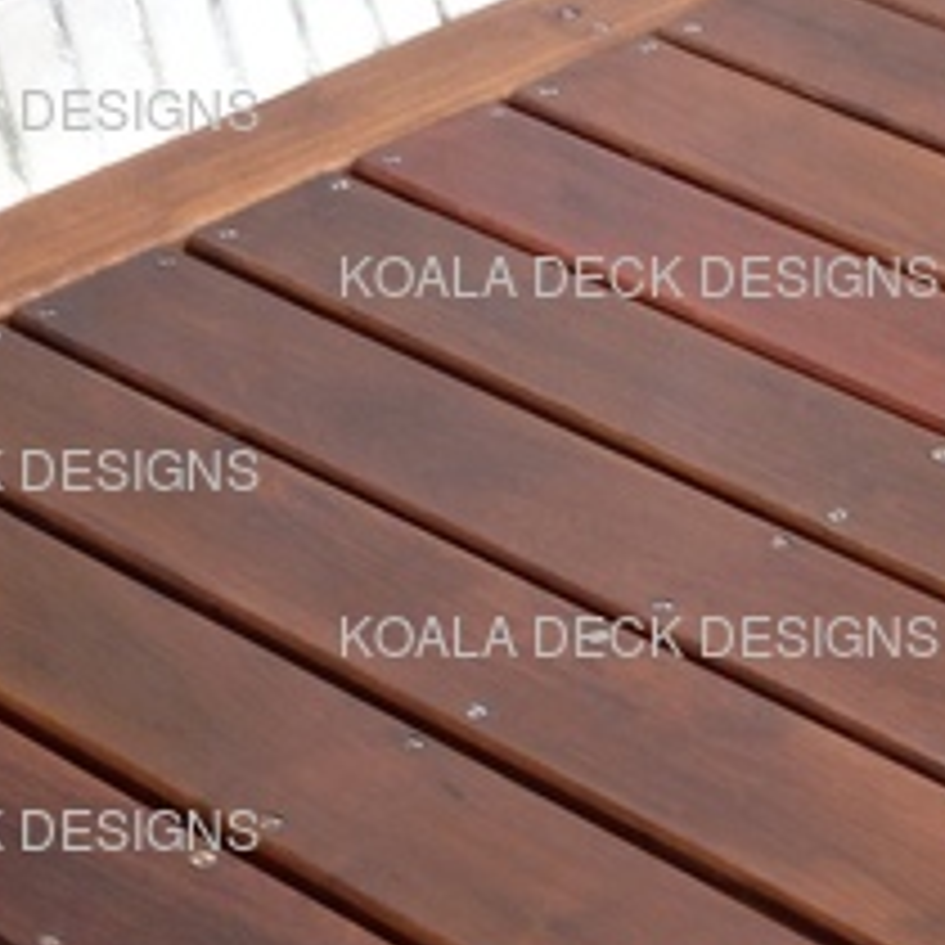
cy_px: 860
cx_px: 1300
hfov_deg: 11.2
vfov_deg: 11.5
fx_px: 4664
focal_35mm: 151
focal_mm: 4.28
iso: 50
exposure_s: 1/30
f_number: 2.4
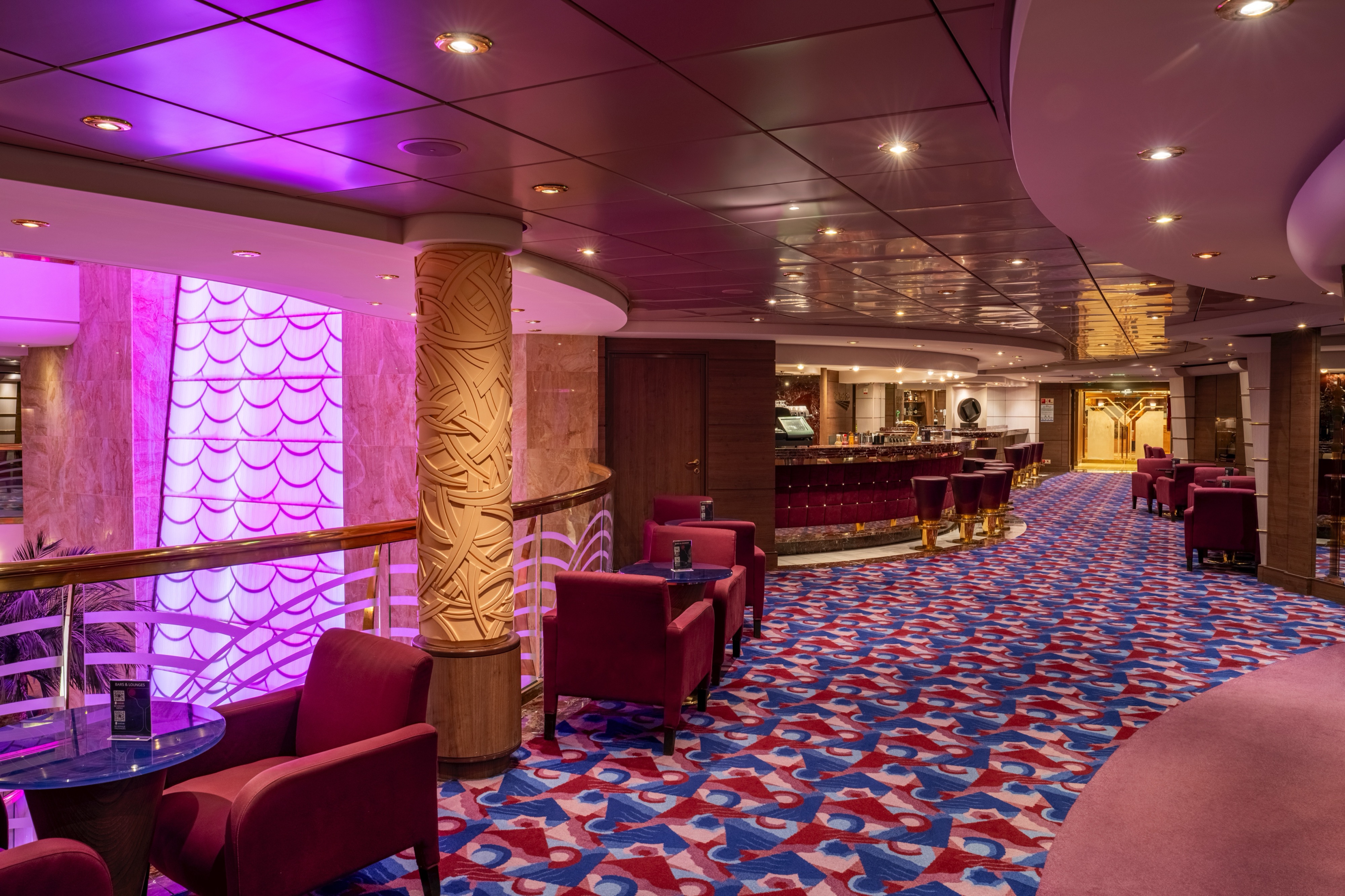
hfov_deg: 69.4
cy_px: 448
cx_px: 672
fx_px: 971
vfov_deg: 49.5
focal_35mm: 26
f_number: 11
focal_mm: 26
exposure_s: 1/15
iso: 400
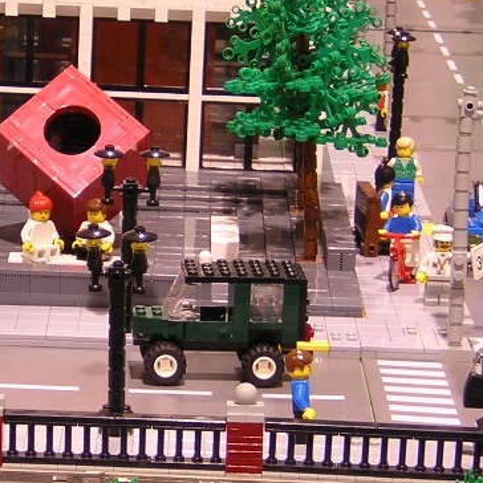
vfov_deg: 10.1
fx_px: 2731
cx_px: 115
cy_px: 204
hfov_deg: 10.1
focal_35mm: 173
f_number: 4.2
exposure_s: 1/5.2
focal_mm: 11.6
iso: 100
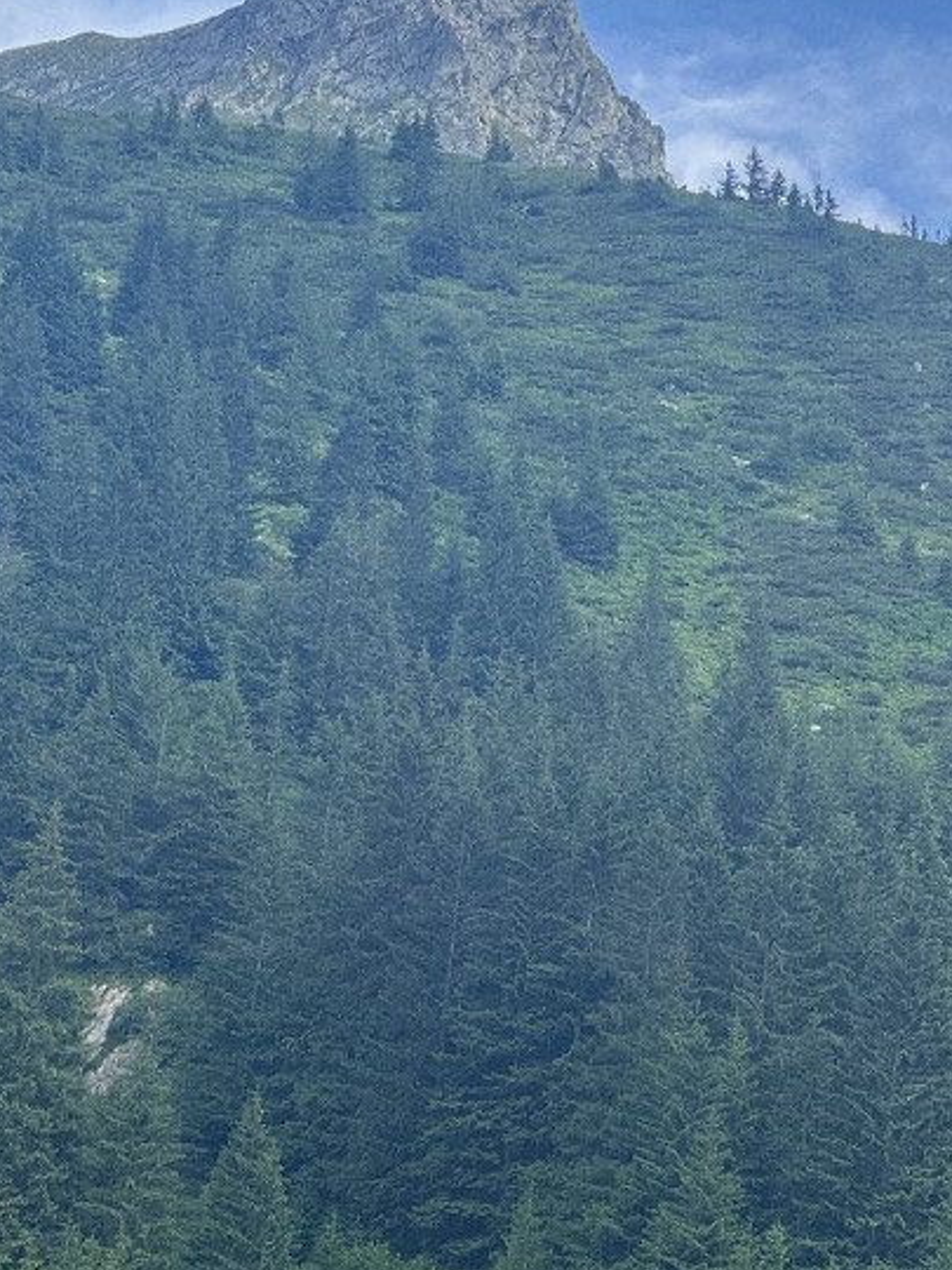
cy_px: 609
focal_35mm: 146
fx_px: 5354
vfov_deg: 13.5
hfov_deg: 10.2
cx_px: 428
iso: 25
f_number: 2.8
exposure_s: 1/164
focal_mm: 9
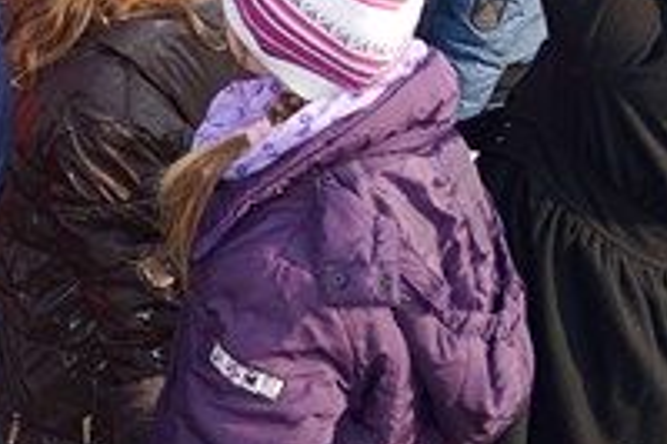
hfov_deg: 19.2
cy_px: -187
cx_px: -263
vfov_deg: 13.5
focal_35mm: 96
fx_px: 1777
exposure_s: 1/160
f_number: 7.1
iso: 100
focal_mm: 20
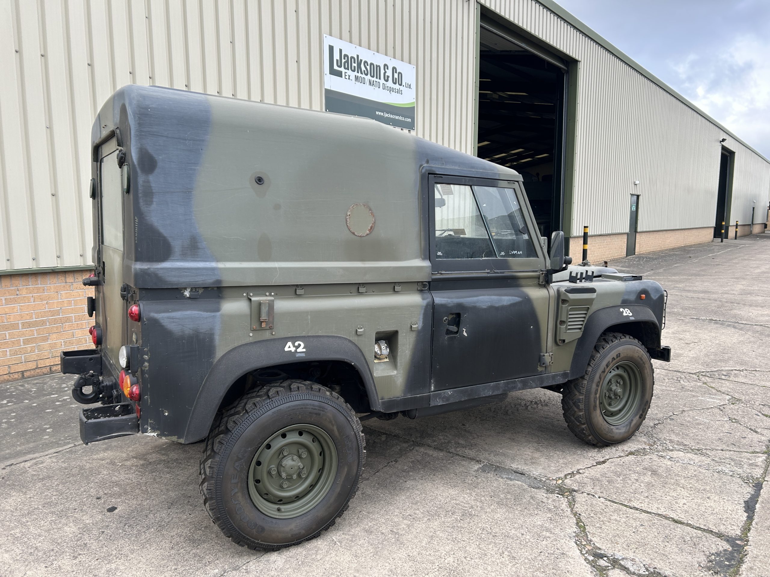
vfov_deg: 53.1
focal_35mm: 26
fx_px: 578
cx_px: 385
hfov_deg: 67.3
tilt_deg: -6.8
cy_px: 288
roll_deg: -0.6
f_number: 1.5
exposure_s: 1/552
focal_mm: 5.7
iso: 50
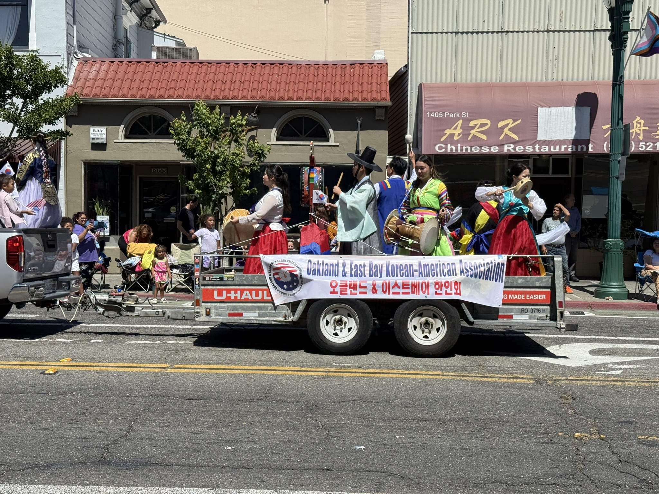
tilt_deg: -2.8
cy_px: 247
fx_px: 914
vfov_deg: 30.3
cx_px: 330
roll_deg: -1.5
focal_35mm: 48
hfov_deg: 39.7
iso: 64
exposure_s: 1/5587
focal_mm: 6.76
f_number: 1.78
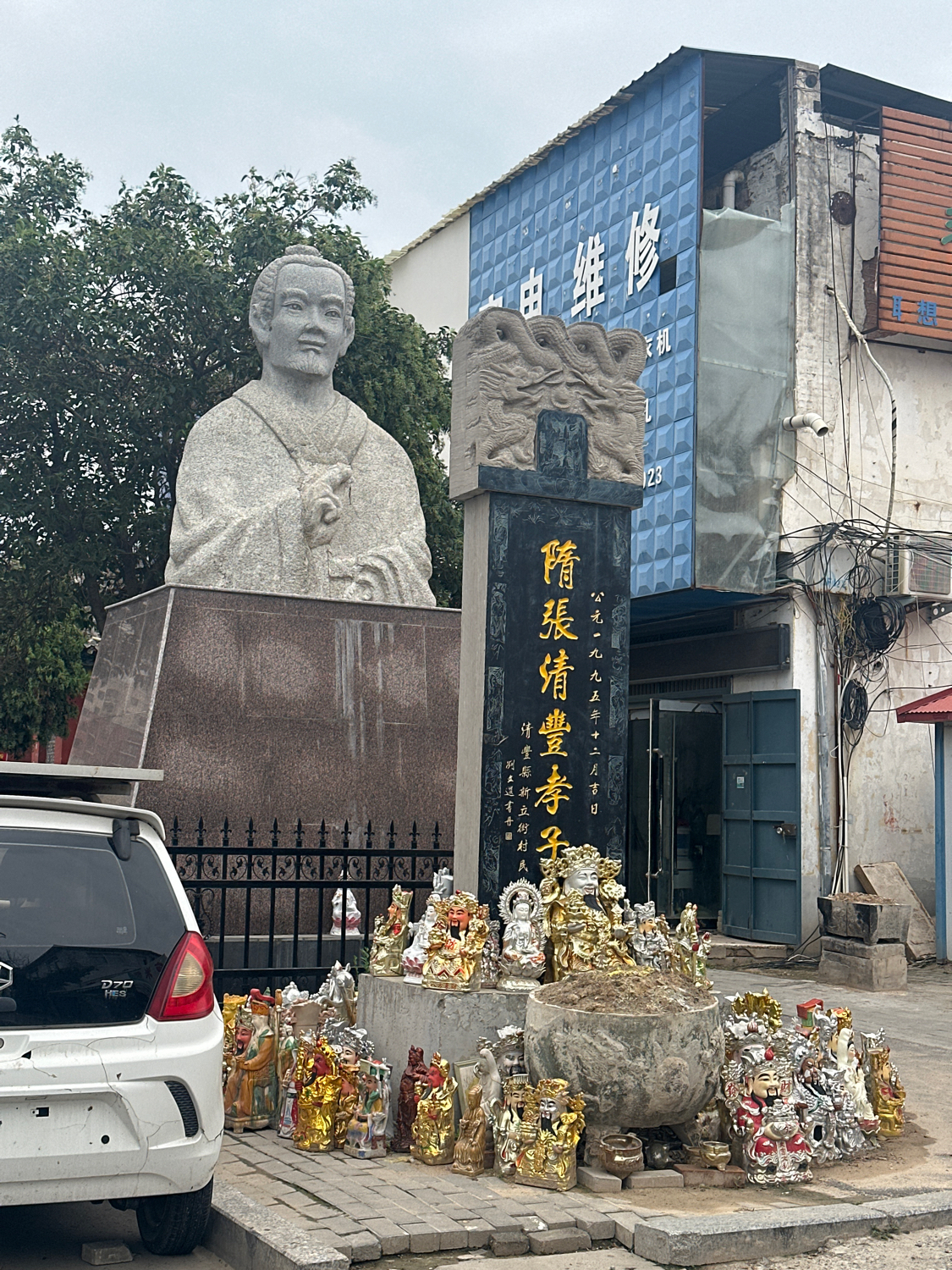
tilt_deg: +6.0
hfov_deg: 30.3
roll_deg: -1.4
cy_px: 635
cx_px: 476
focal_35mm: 48
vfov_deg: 39.7
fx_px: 1760
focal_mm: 6.86
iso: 64
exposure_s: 1/1395
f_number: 1.78
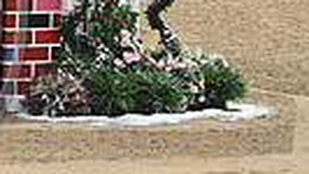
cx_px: -237
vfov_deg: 2.1
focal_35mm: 572
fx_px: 4689
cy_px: -27
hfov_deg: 3.7
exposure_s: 1/640
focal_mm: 125
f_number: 4.5
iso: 6400
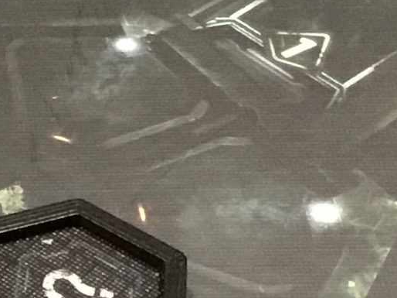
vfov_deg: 7.5
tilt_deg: -46.8
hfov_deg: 9.3
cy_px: 349
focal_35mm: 197
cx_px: -448
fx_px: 2258
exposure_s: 1/17
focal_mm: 3.3
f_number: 2.4
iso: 200
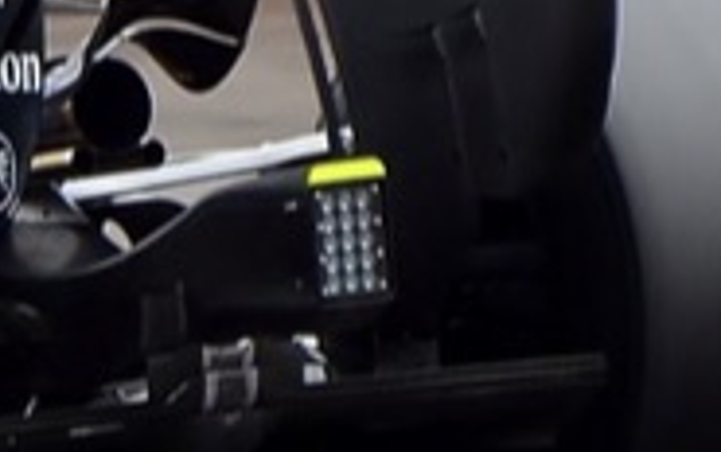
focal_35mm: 2887
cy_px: 88
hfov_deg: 0.7
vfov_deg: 0.5
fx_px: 56780
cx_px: -1076
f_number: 5.6
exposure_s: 1/800
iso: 280
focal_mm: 250
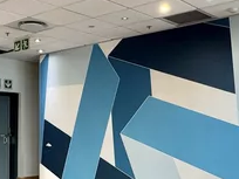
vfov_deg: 26.3
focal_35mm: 55
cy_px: 129
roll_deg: -0.9
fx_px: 380
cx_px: 78
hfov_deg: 34.6
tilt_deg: -0.3
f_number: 2.2
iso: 200
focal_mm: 2.22
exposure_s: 1/50
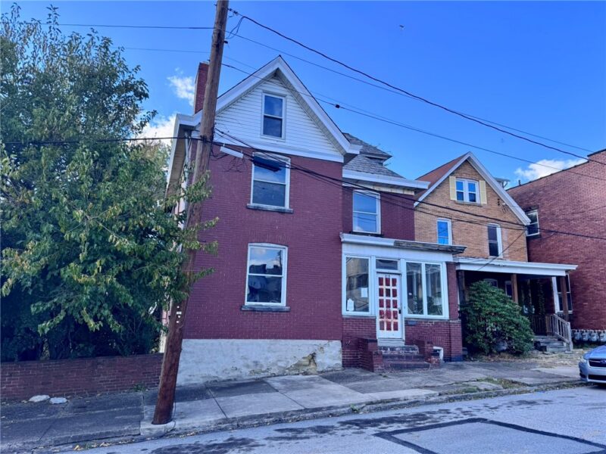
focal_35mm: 24
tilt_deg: +12.7
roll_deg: -1.9
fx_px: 420
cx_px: 303
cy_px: 227
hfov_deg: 71.6
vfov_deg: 56.8
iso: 80
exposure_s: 1/1026
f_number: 1.78
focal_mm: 6.76
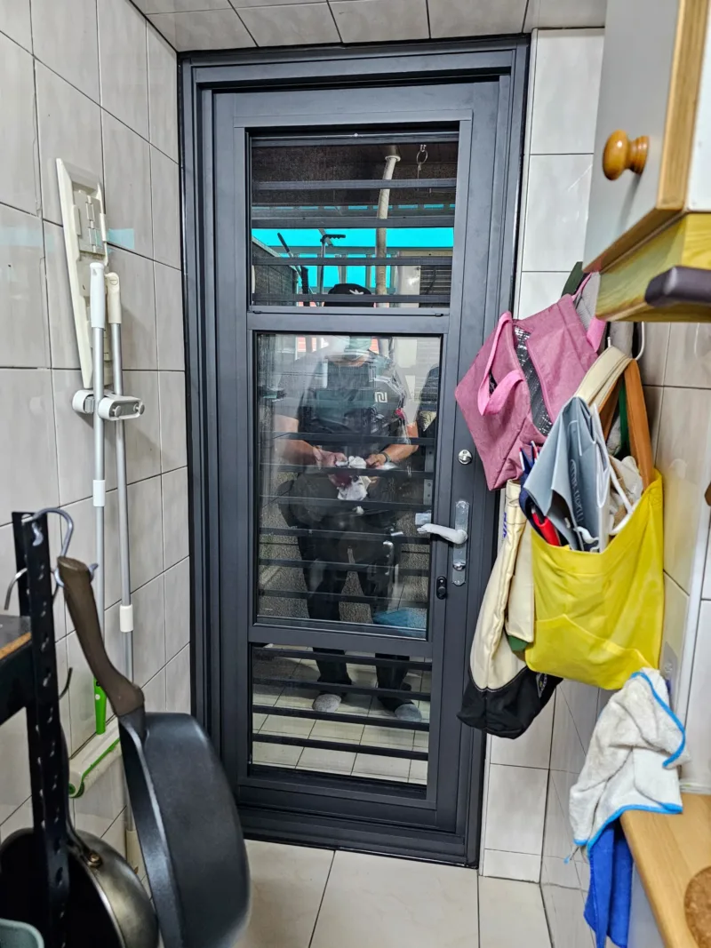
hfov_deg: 58.9
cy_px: 474
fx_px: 630
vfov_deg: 73.9
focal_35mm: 23
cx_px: 356
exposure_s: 1/60
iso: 800
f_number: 1.7
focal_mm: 6.3
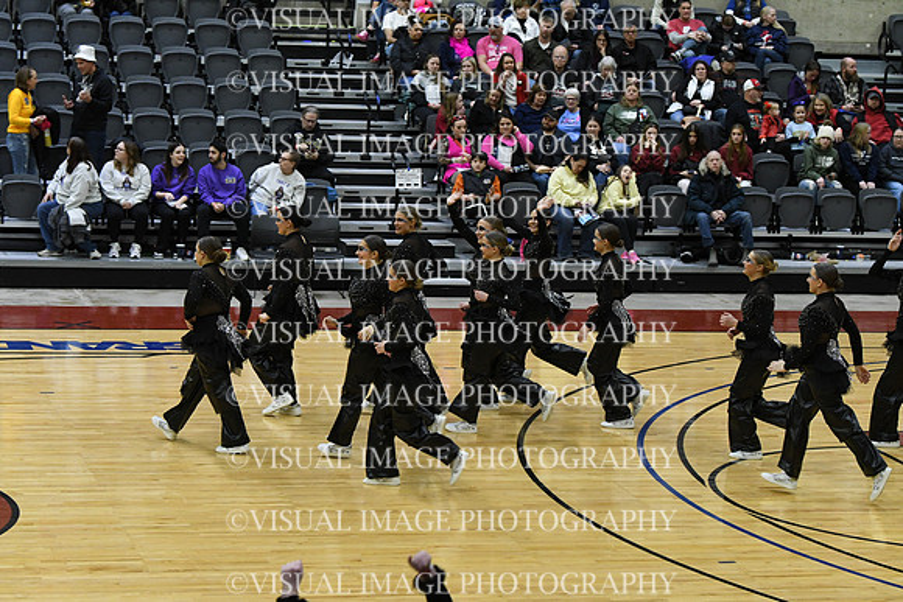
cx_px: 452
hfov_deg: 19.5
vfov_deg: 13.0
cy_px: 301
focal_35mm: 105
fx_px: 2634
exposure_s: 1/250
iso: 2500
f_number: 4
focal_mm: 70
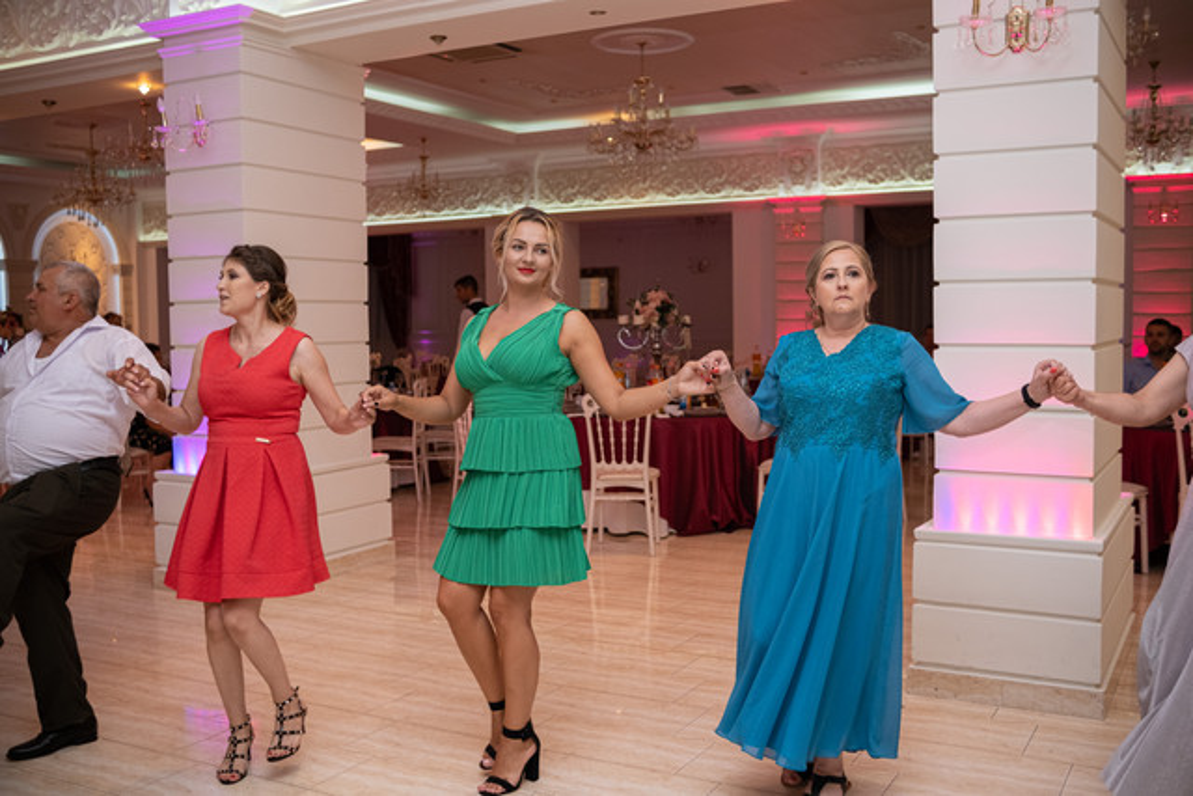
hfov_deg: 54.4
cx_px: 596
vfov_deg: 37.9
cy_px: 398
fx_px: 1160
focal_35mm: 35
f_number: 2
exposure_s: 1/125
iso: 640
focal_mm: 23
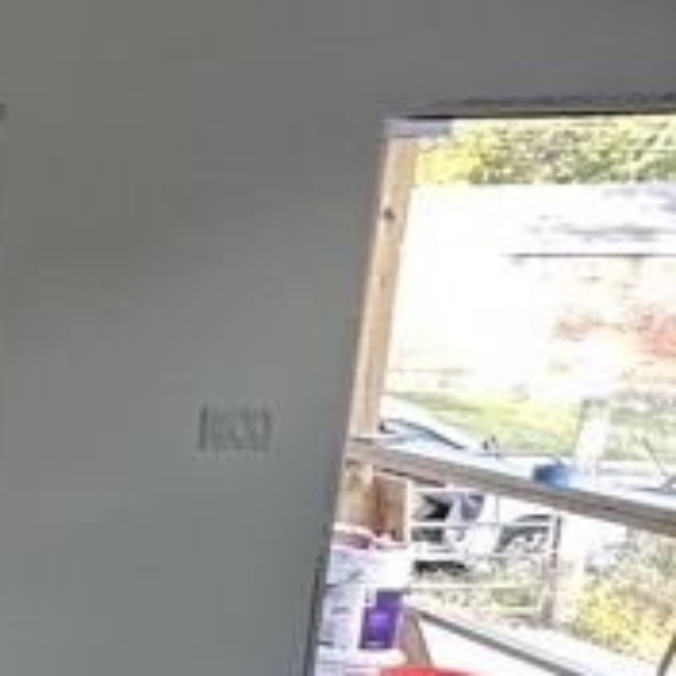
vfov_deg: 23.8
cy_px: 492
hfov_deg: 14.6
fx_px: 1591
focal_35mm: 72
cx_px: -976
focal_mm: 2.22
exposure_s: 1/99
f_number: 2.2
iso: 250
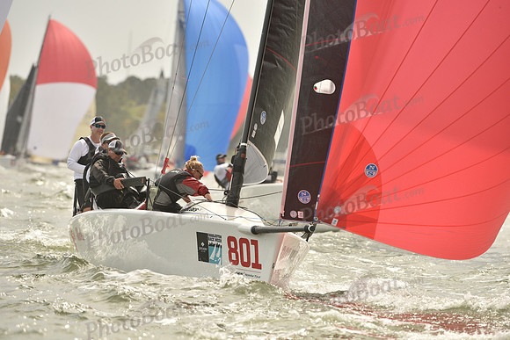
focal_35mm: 340
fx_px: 4818
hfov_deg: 6.1
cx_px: 255
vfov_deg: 4.0
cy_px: 170
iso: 320
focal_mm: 340
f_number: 7.1
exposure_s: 1/1600
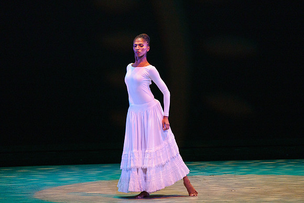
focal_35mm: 431
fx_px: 3640
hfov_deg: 4.8
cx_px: 155
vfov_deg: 3.2
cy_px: 106
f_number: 6.3
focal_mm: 400
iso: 5000
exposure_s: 1/400
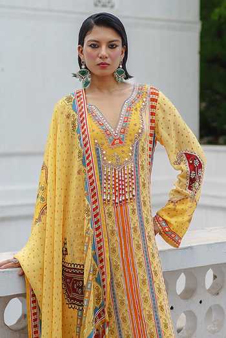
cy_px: 169
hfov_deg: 37.9
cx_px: 113
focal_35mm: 35
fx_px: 330
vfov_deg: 54.4
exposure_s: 1/500
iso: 200
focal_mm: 35
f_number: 1.8
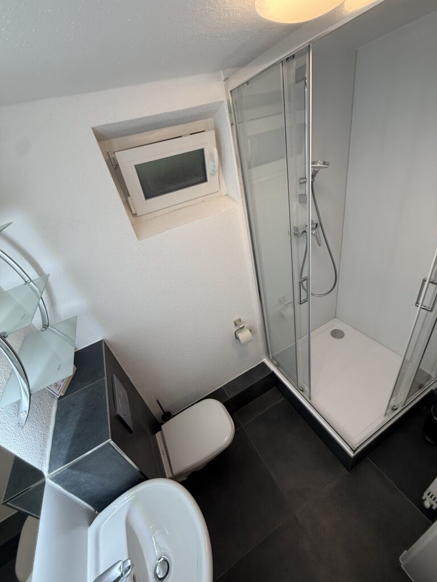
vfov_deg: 102.1
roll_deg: +13.8
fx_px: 236
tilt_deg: -31.6
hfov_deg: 85.7
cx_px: 218
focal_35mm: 14
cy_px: 291
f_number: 2.2
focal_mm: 2.22
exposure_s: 1/100
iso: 160
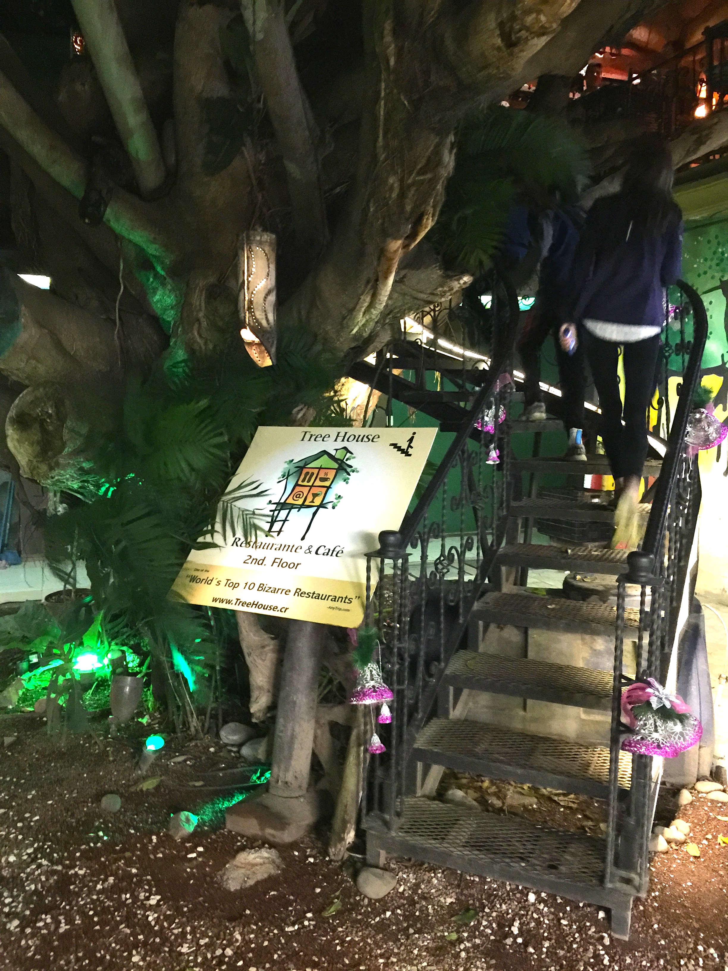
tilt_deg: -5.0
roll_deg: +1.0
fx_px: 813
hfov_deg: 48.2
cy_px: 486
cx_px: 364
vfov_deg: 61.7
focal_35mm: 29
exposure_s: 1/4
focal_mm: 4.15
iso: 160
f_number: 2.2
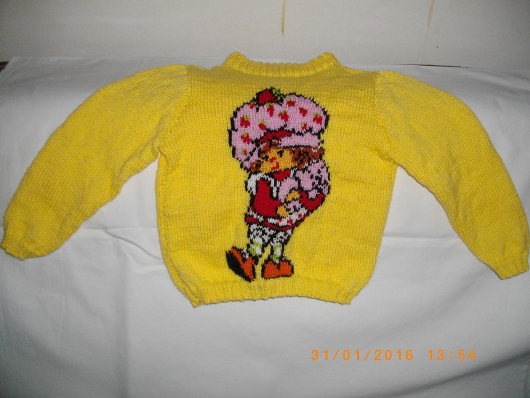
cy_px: 199
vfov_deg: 44.2
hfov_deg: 56.8
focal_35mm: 32
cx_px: 265
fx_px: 490
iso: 200
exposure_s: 1/50
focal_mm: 5.7
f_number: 2.9
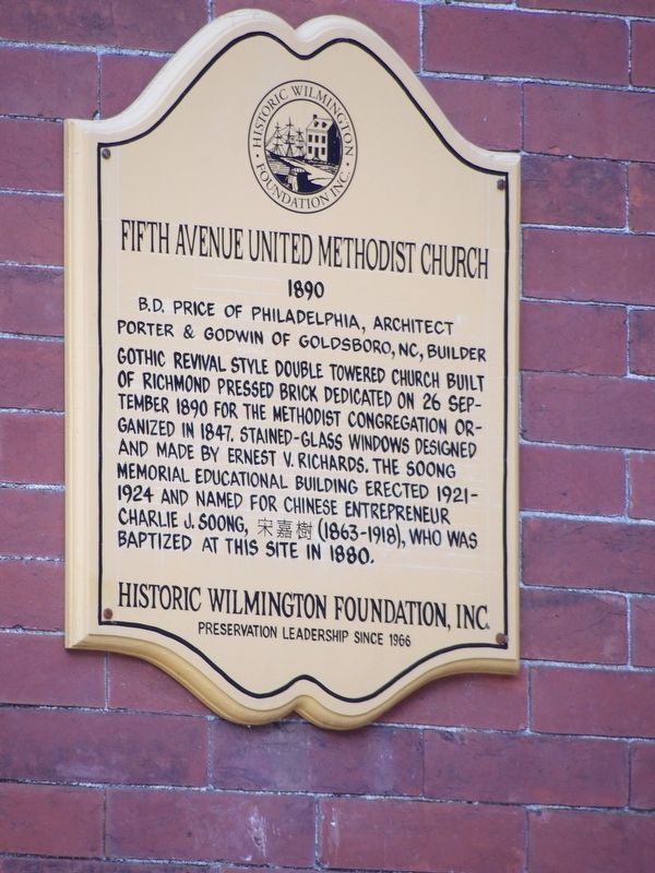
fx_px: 21394
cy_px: 436
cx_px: 328
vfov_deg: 2.3
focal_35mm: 848
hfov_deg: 1.8
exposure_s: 1/97
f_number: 4.8
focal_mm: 152.1
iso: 200
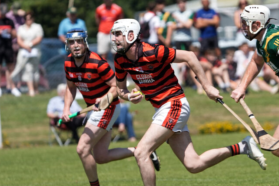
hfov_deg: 4.4
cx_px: 154
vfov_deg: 3.0
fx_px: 3611
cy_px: 89
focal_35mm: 466
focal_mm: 374
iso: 320
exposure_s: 1/1250
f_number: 6.3
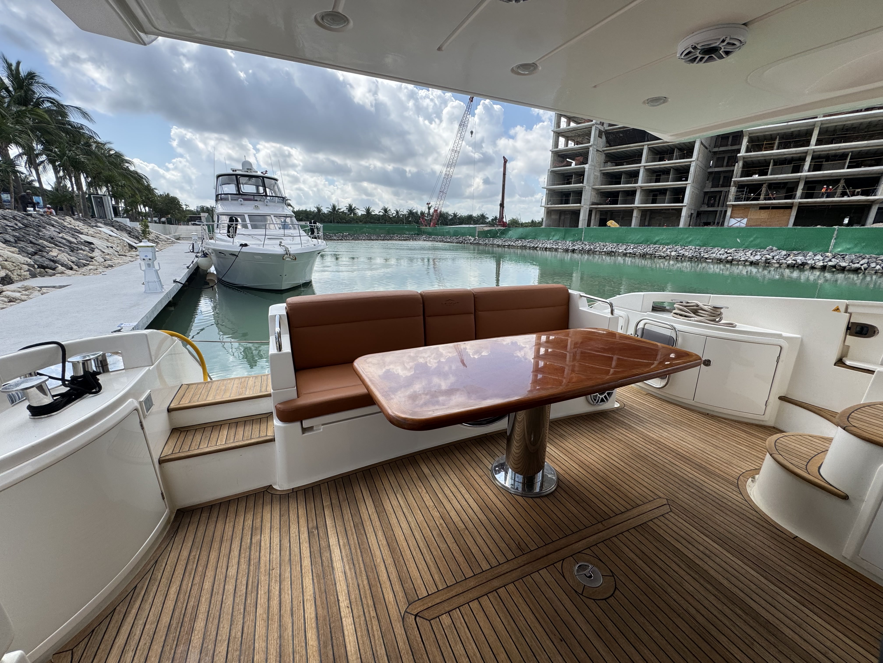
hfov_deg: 102.1
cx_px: 442
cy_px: 332
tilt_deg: -16.2
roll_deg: -1.2
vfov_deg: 85.7
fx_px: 357
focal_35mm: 14
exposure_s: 1/1217
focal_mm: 2.22
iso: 40
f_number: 2.2
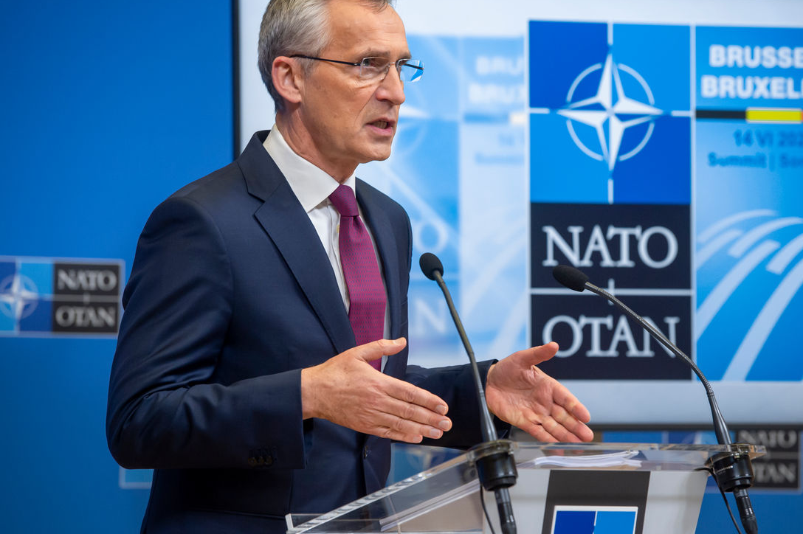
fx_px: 4458
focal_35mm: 200
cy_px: 276
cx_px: 466
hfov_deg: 10.3
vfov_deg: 6.9
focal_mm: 170
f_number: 5
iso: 3200
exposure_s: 1/250
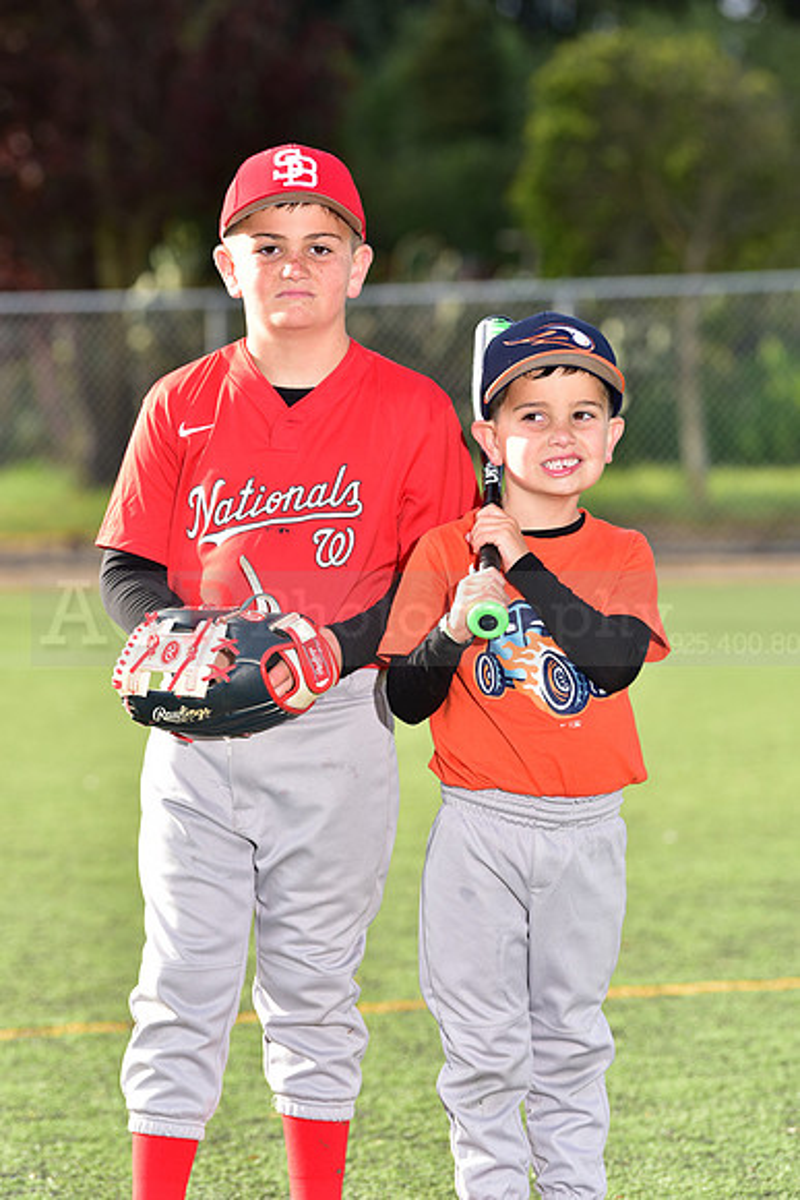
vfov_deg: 14.7
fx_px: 4664
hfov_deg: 9.8
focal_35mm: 140
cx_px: 400
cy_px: 600
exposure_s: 1/200
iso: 80
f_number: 4.5
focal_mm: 140
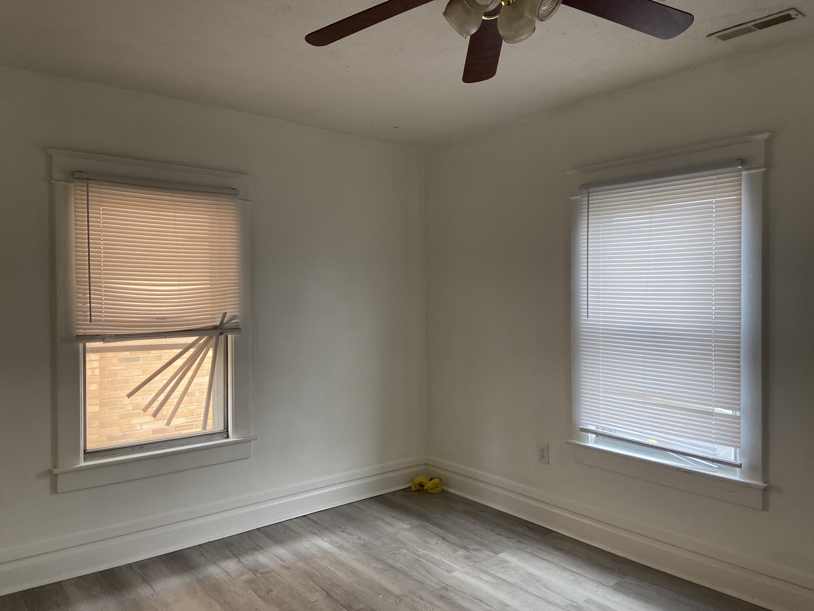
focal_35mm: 26
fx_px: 611
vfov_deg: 53.1
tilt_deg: -3.6
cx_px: 407
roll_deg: +0.1
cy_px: 306
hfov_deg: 67.3
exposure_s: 1/121
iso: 100
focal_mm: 4.25
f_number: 1.8
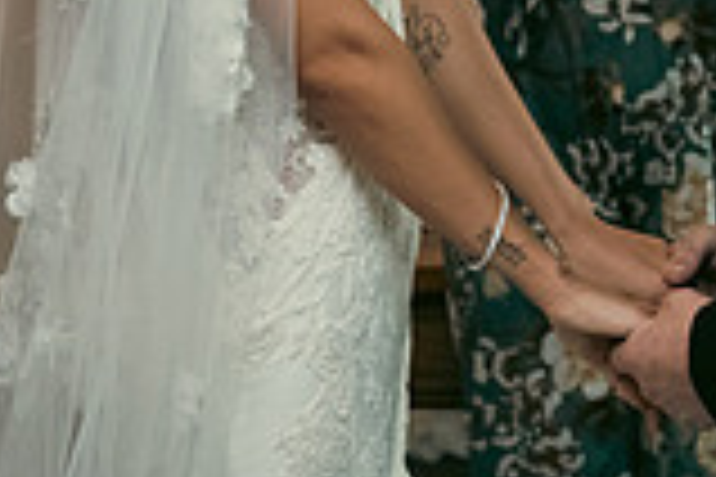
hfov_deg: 10.2
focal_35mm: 200
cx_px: 743
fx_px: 3977
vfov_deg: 6.8
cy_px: -191
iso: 1250
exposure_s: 1/160
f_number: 3.5
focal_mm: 55
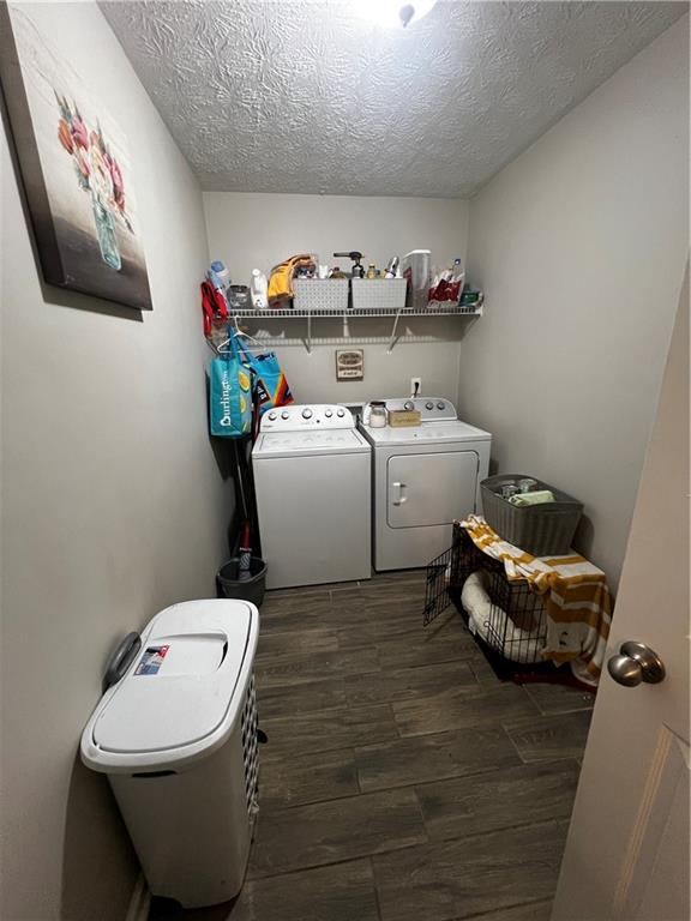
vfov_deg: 106.2
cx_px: 346
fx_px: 346
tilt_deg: -15.2
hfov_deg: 89.9
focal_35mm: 13
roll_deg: +1.7
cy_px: 460
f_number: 1.8
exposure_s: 1/60
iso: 320
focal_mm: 1.57
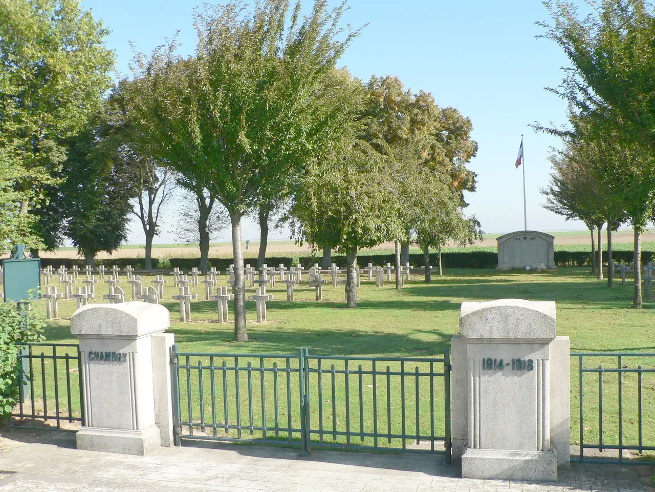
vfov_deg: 39.7
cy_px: 246
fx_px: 681
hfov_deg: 51.4
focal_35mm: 36
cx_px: 328
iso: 80
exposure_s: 1/320
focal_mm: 6
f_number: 4
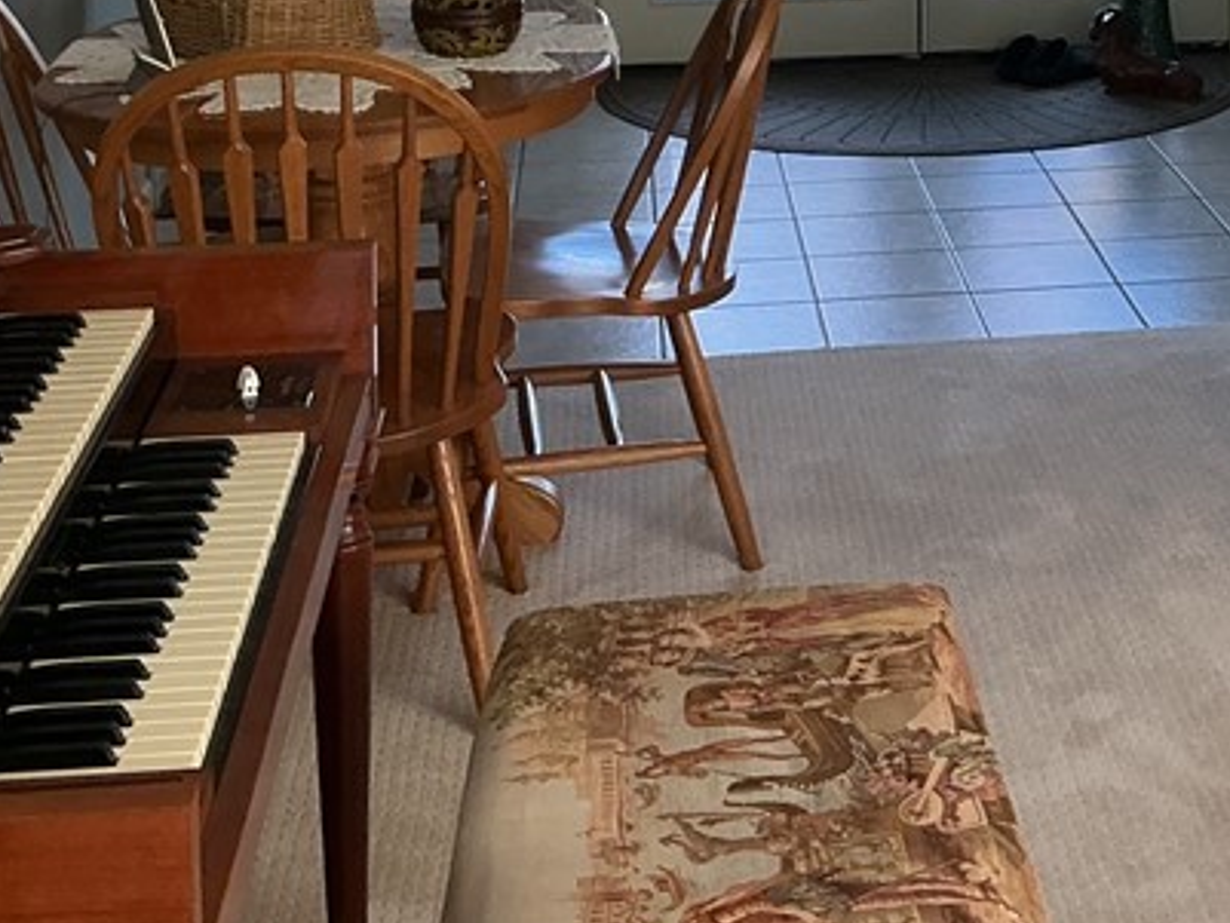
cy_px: -166
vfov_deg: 18.9
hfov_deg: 25.5
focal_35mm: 74
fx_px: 2630
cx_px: 1113
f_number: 1.8
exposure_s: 1/60
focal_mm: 3
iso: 80
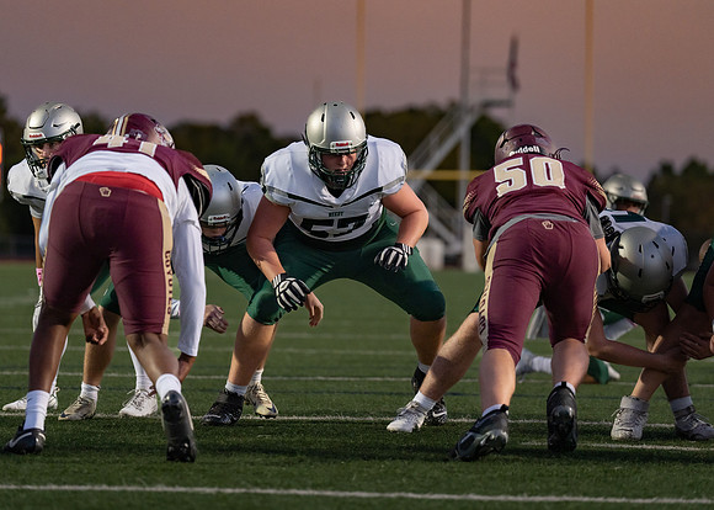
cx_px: 342
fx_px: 3412
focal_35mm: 168
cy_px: 218
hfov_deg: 11.9
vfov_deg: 8.5
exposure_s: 1/1000
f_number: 2.8
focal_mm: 139
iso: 1250
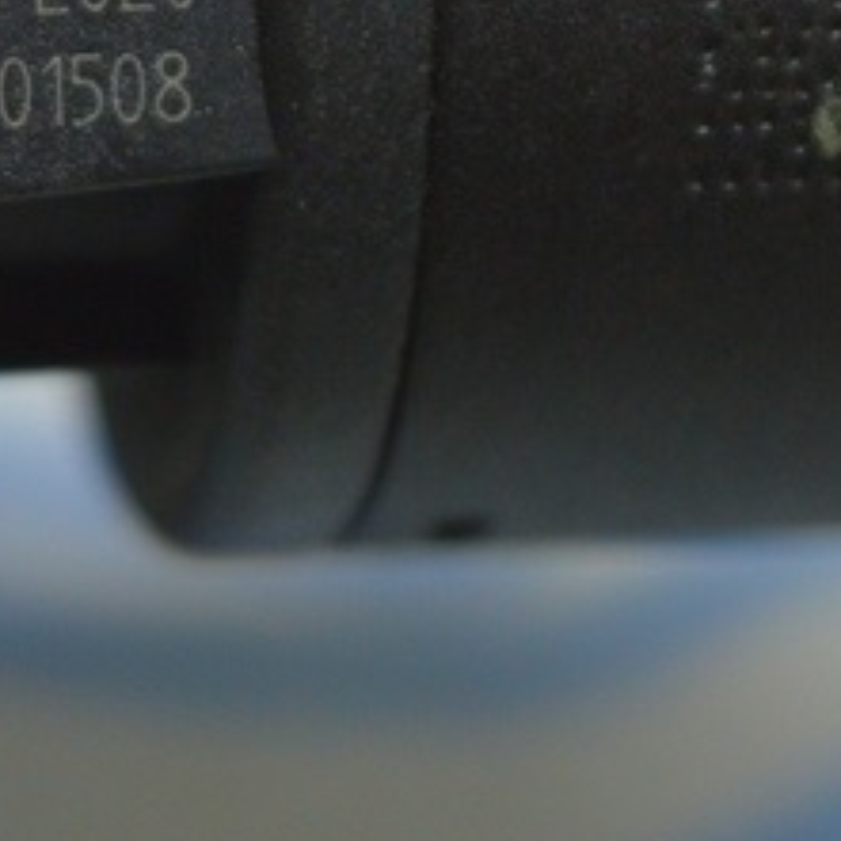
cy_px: -10
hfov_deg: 5.3
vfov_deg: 5.4
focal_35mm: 324
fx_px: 8905
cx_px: -540
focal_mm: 55
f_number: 5.6
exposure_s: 1/40
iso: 400
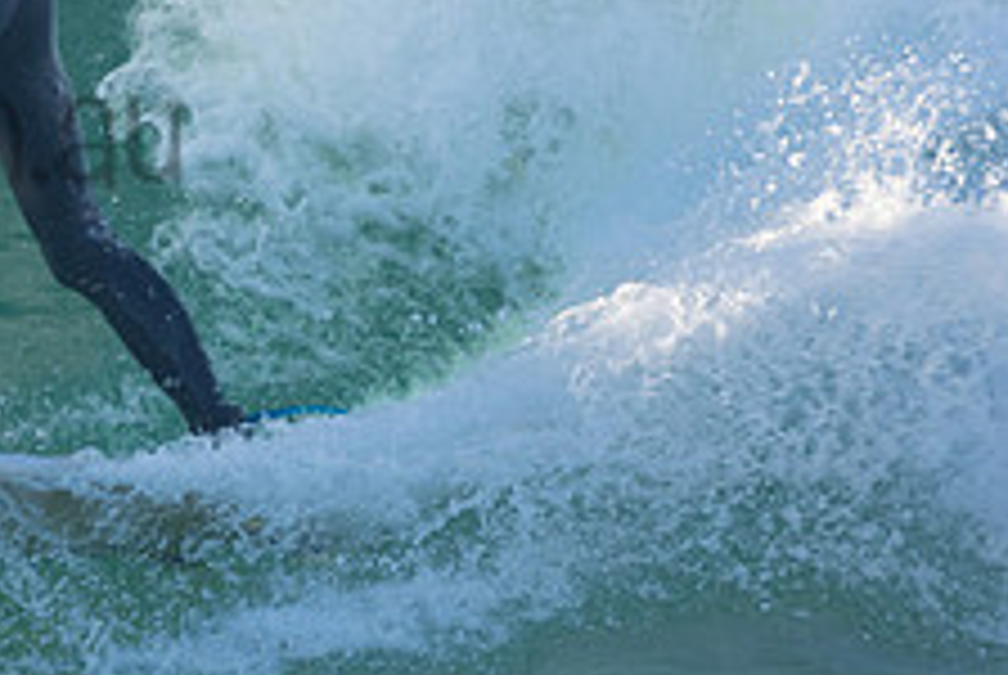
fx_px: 54390
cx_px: -292
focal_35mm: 1940
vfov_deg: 0.7
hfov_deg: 1.1
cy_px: 79
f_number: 5.6
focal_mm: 500
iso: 360
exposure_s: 1/500
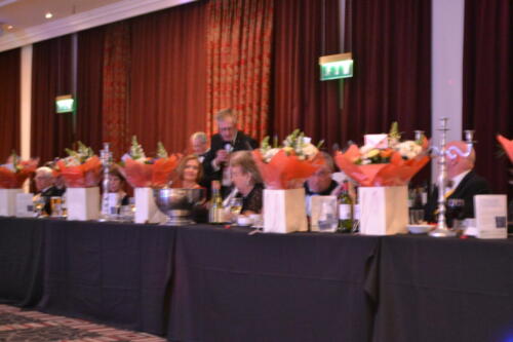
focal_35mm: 69
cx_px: 256
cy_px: 171
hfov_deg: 29.3
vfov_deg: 19.7
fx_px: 983
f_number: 5.3
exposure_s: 1/2
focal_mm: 46
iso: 3200
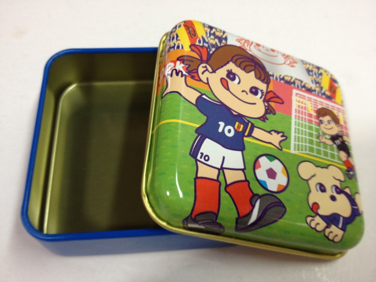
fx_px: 380
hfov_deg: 52.6
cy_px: 141
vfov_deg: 40.7
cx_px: 188
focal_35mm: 35
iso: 64
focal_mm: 4.28
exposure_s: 1/20
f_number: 2.4
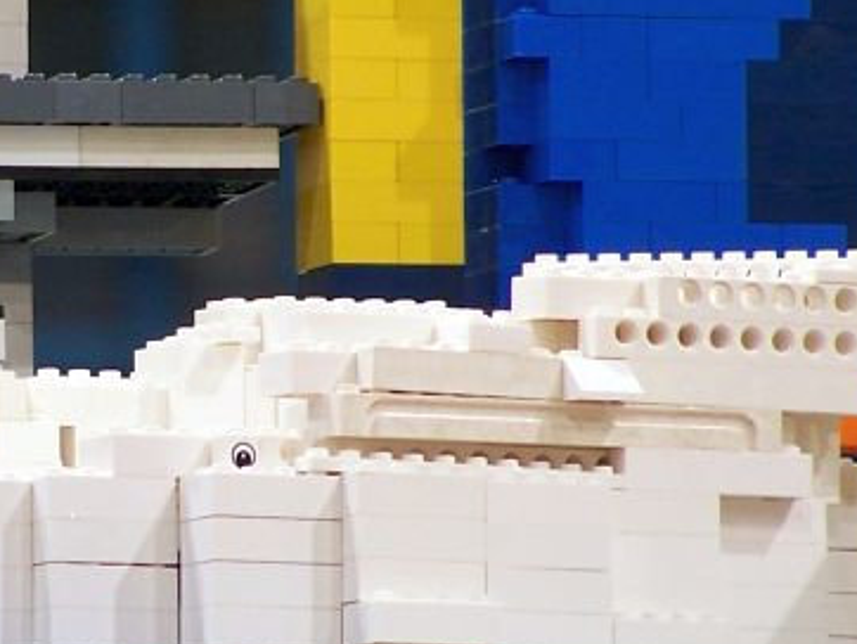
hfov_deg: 2.1
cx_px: 90
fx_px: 23609
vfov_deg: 1.6
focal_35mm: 953
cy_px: 258
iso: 80
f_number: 3.6
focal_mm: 55.9
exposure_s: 1/2
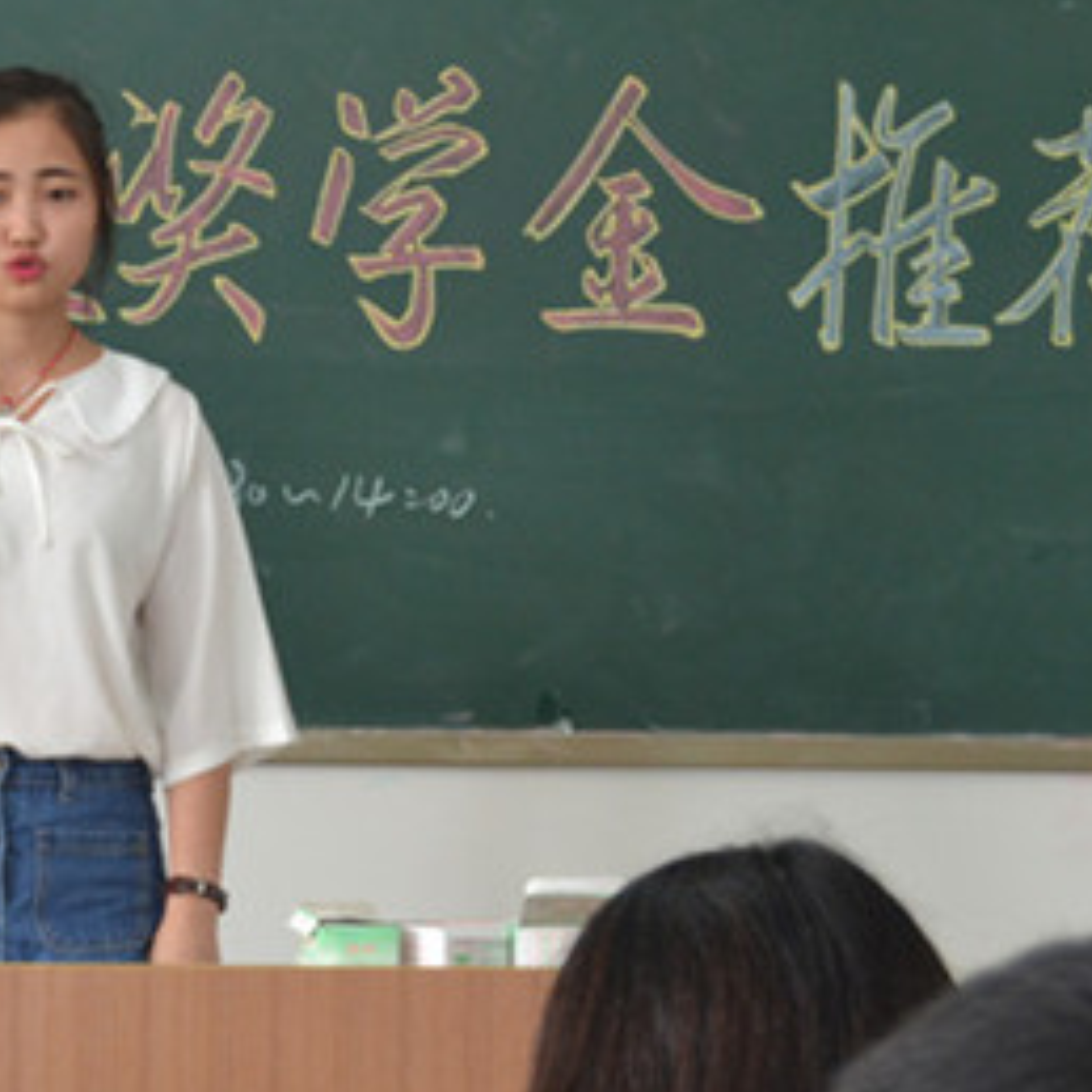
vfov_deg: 13.3
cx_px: -55
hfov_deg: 13.1
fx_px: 4675
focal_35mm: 131
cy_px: 565
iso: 900
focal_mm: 38
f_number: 4.8
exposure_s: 1/60
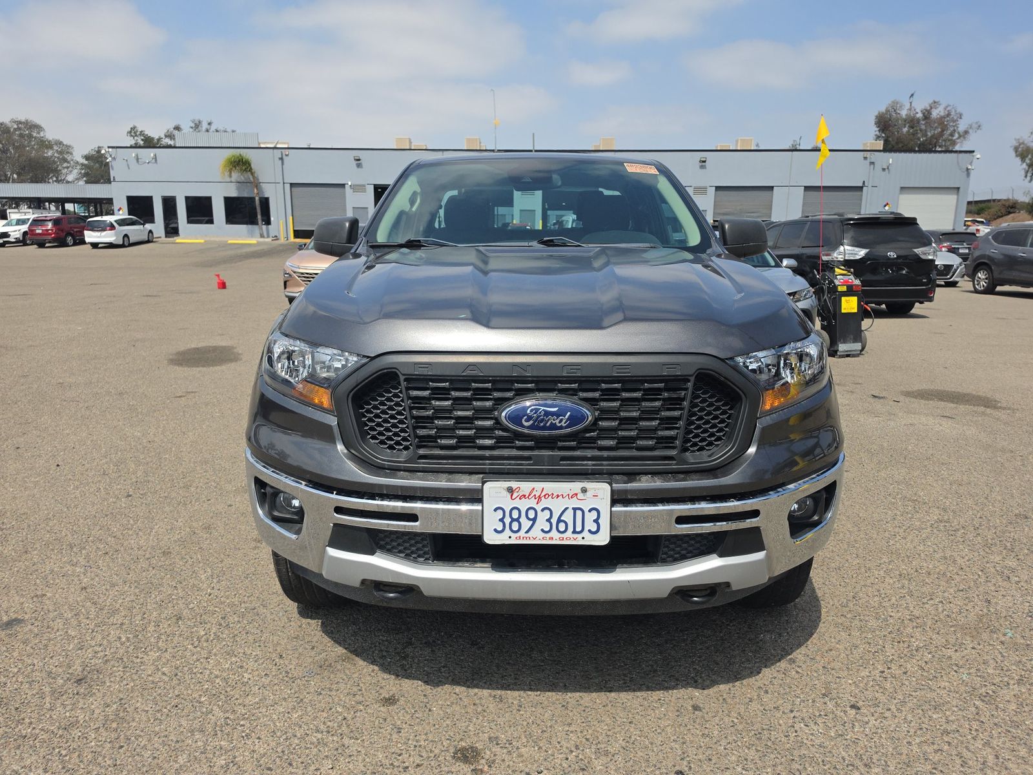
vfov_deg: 58.9
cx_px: 516
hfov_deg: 73.9
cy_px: 388
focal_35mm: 23
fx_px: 686
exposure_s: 1/7058
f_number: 1.4
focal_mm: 6.5
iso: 64
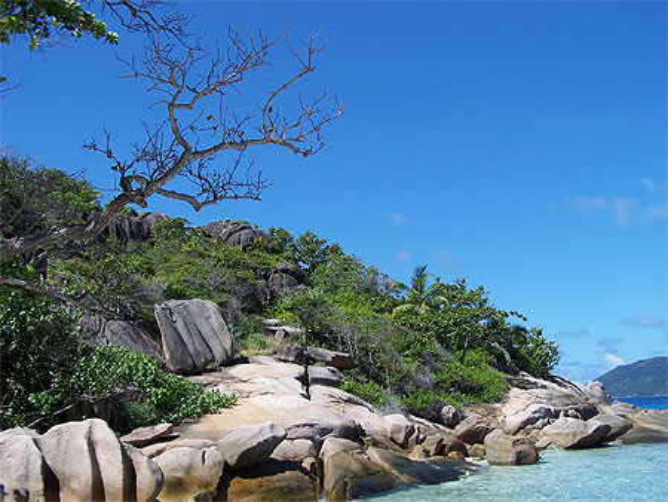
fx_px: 772
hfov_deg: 46.8
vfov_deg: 36.0
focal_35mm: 40
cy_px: 251
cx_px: 334
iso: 80
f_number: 4
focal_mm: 6.7
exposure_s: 1/750
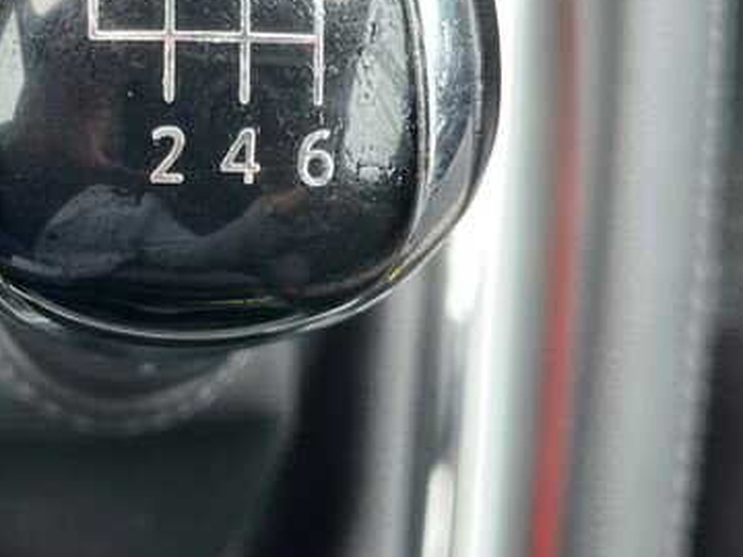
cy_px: 184
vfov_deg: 19.8
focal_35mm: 74
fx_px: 1588
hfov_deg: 25.6
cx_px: 95
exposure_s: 1/121
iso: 125
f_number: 1.6
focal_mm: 5.1
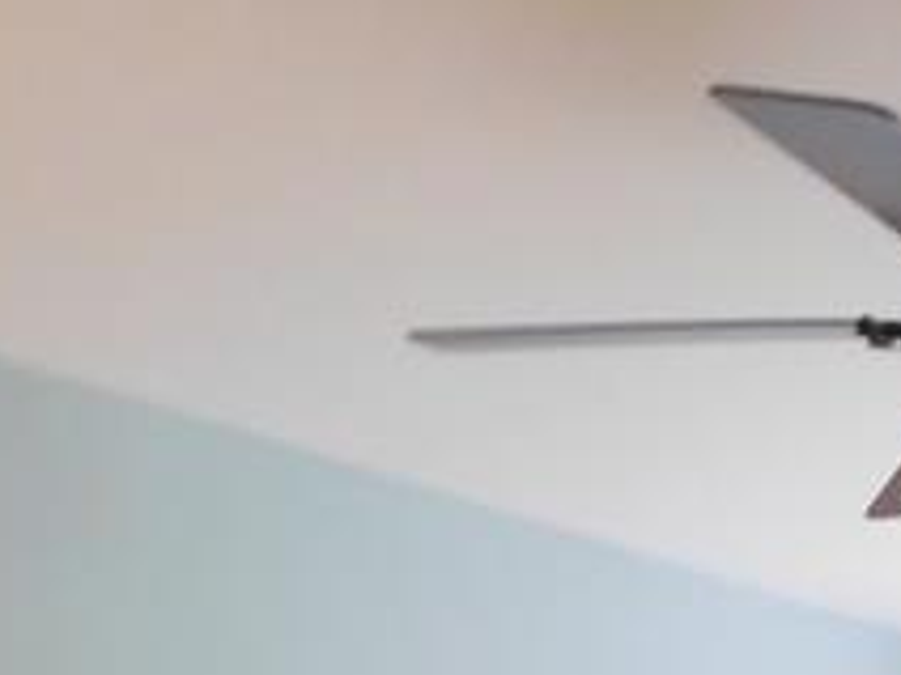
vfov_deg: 11.5
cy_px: 1490
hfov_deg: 16.7
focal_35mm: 111
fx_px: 2889
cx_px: 1169
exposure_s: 1/10
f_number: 3
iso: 400
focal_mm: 4
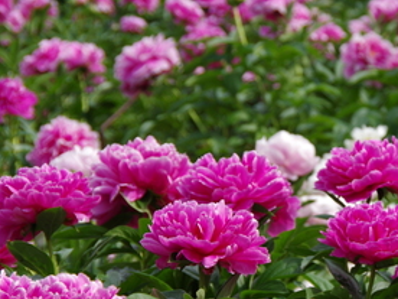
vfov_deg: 6.2
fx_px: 2771
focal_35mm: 241
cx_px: 358
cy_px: 233
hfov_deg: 8.2
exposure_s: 1/400
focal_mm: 78
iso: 100
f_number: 5.6
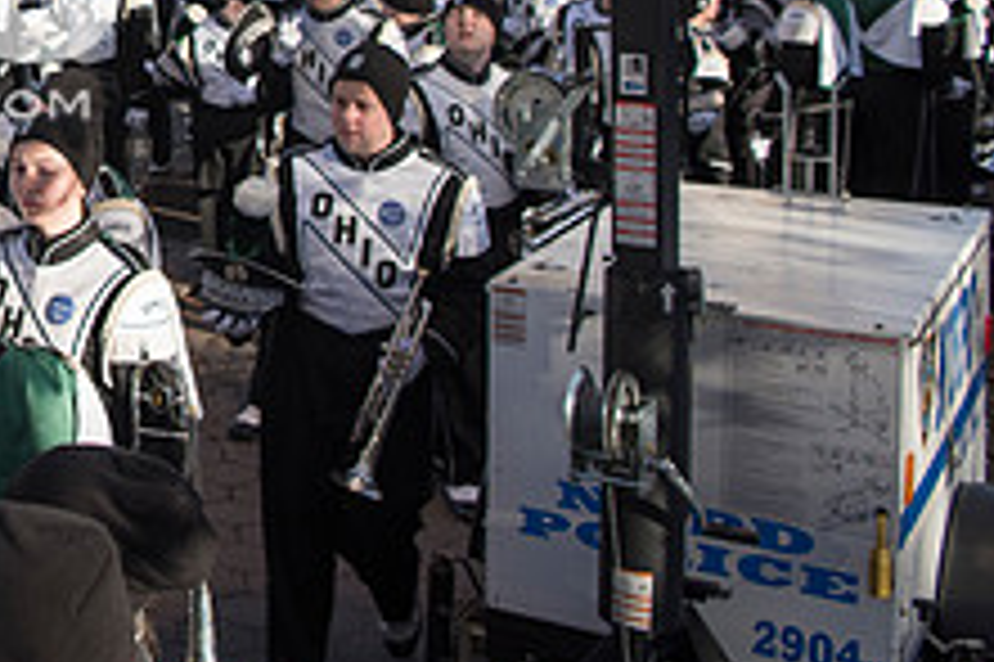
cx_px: -220
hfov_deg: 27.7
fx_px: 1738
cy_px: -56
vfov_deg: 20.6
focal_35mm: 63
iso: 320
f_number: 4
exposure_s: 1/1250
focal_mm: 24
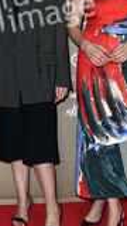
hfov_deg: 13.6
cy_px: 79
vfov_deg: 23.8
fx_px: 533
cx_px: 64
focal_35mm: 89
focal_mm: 34
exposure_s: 1/250
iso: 640
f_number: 5.6
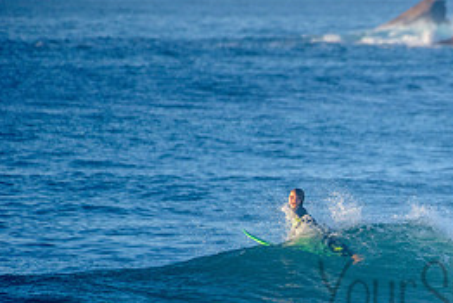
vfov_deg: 1.2
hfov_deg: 1.9
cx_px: 496
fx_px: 13912
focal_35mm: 1105
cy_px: 273
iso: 560
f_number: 5.6
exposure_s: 1/2000
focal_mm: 500
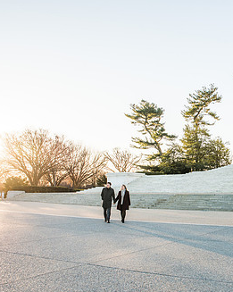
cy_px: 161
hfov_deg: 36.2
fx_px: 345
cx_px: 183
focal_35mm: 40
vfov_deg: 45.8
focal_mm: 24
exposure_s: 1/400
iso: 100
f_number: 2.8
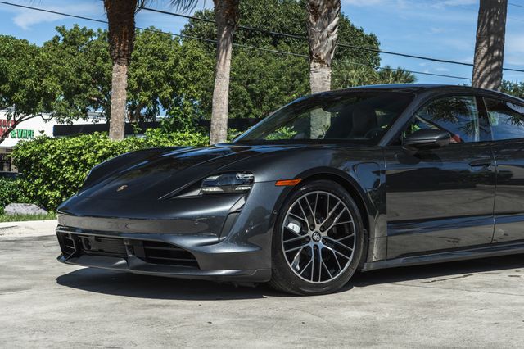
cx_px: 300
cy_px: 166
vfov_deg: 18.9
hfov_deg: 28.0
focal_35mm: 72
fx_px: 1050
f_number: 8
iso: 100
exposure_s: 1/100
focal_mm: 57
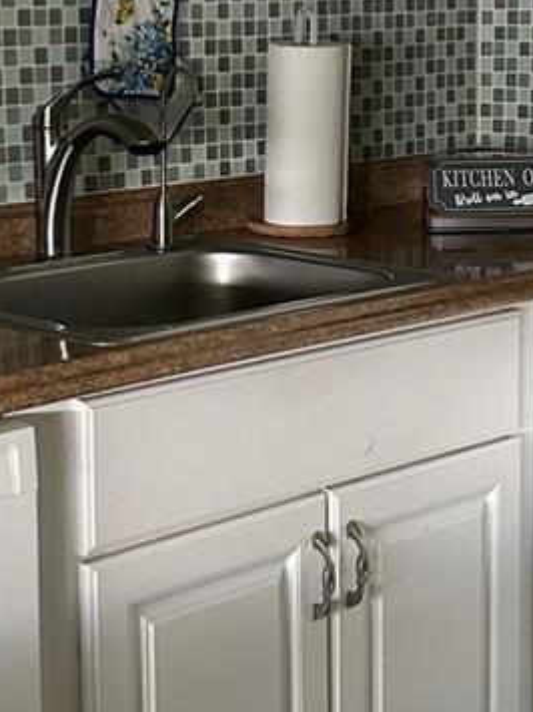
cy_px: 219
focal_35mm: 88
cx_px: 240
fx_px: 1808
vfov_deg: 22.1
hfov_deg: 16.8
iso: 400
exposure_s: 1/60
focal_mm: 5.7
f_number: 1.5
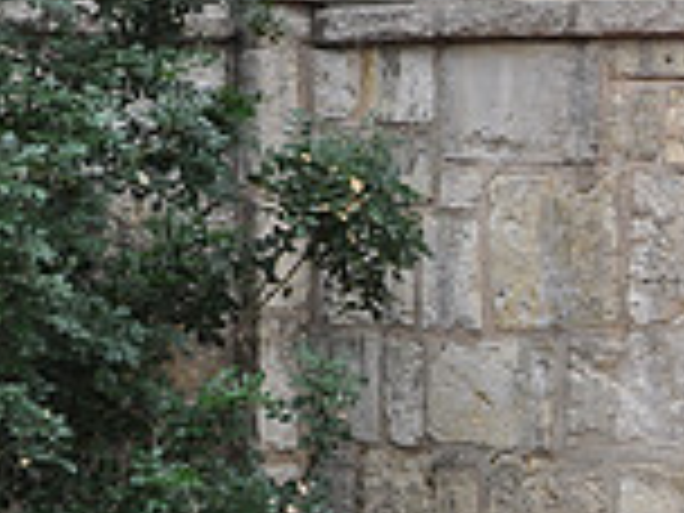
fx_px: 2826
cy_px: 218
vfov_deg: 10.4
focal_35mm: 143
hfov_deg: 12.9
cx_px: 1112
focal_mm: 26
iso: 400
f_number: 4.5
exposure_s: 1/80
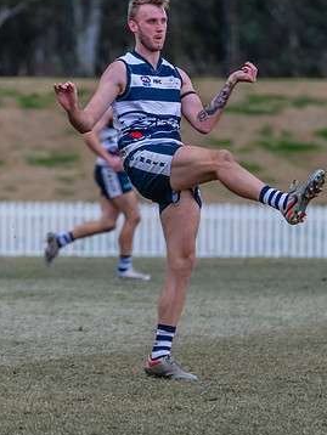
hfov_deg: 2.1
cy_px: 188
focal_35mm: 693
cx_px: 320
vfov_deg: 2.9
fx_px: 8718
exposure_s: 1/1600
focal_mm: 320
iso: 2000
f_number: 5.6
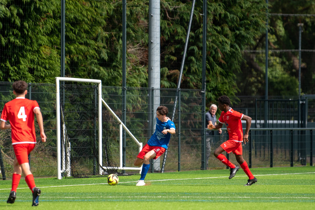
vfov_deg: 3.2
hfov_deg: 4.8
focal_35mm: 428
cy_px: 97
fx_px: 3746
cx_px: 156
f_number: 2.8
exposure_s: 1/4000
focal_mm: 200
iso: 180
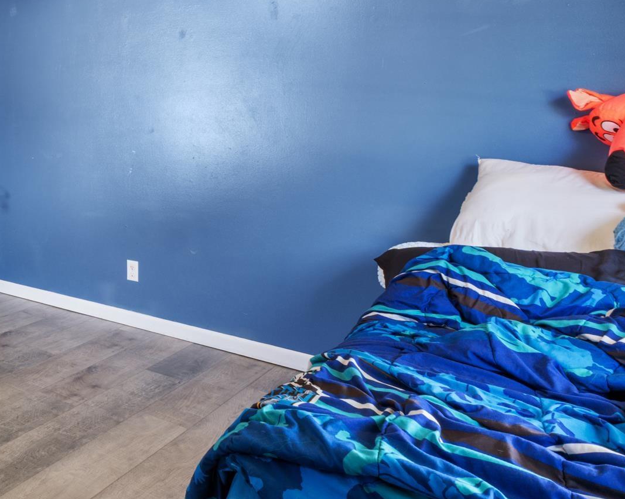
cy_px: 127
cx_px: -50
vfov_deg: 43.2
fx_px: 610
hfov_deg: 43.2
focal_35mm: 33
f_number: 9
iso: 200
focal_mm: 10
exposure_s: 1/13
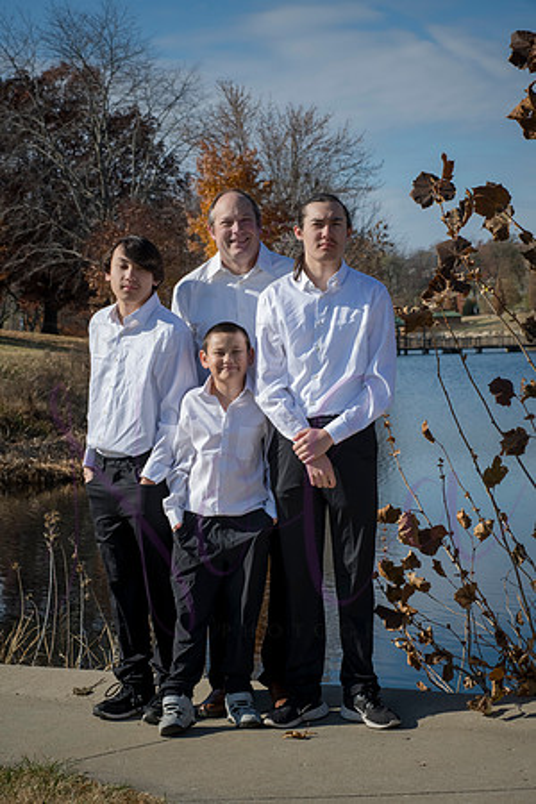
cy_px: 402
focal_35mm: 80
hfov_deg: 17.1
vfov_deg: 25.4
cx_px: 268
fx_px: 1787
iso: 400
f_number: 10
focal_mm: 80
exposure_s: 1/800
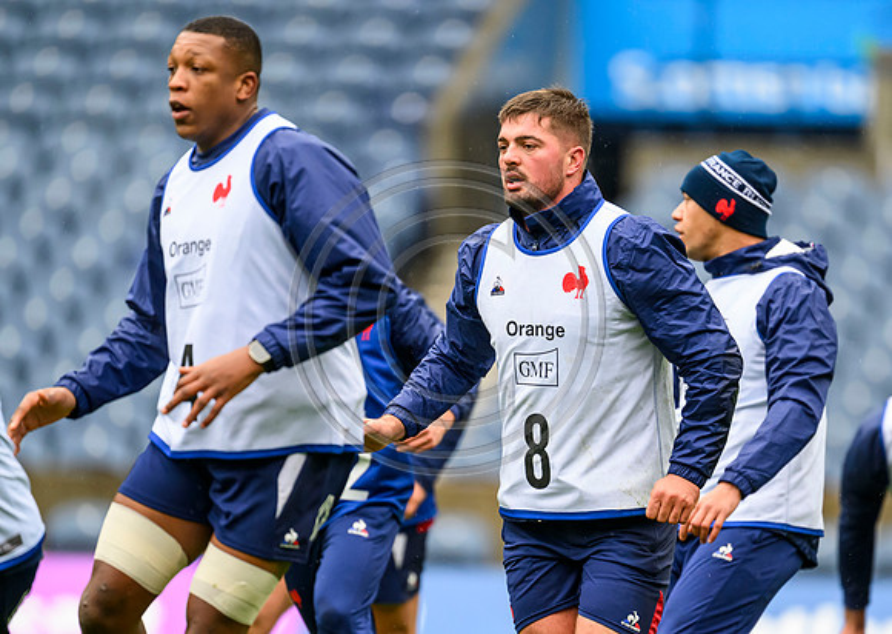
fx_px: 17701
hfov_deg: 2.9
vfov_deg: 2.1
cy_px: 379
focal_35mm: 700
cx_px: 569
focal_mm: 560
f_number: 4
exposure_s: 1/1000
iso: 2500
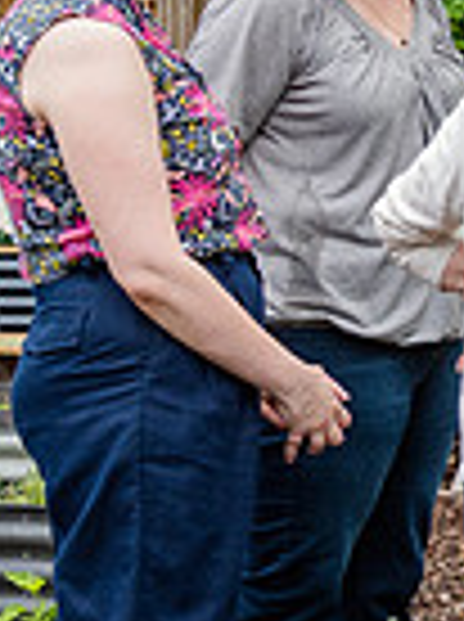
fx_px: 2707
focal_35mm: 151
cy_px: 104
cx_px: 1344
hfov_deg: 8.4
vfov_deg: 13.0
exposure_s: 1/400
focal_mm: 32
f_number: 4.5
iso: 640
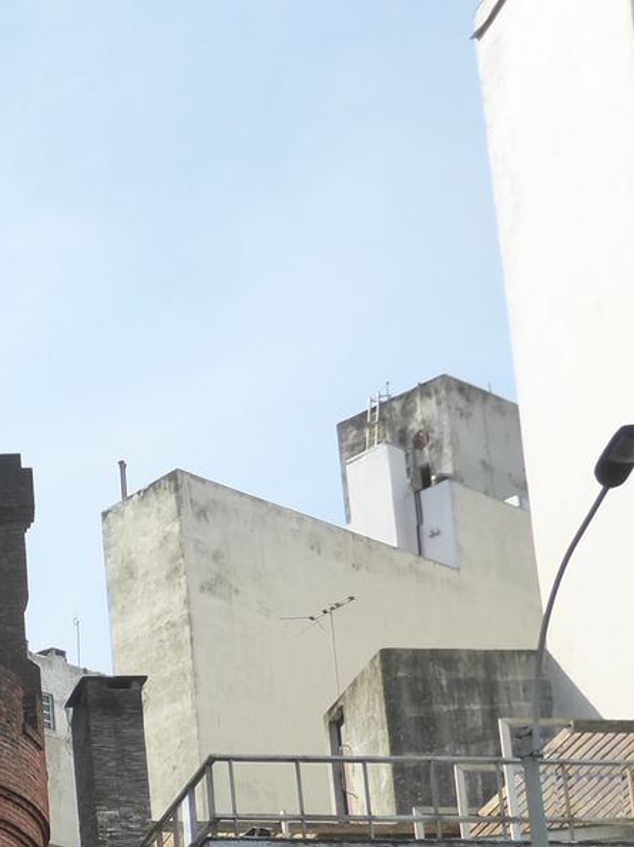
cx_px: -177
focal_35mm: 124
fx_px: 3030
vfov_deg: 15.6
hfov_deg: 11.6
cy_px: 866
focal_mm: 7.8
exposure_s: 1/500
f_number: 3.9
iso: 160
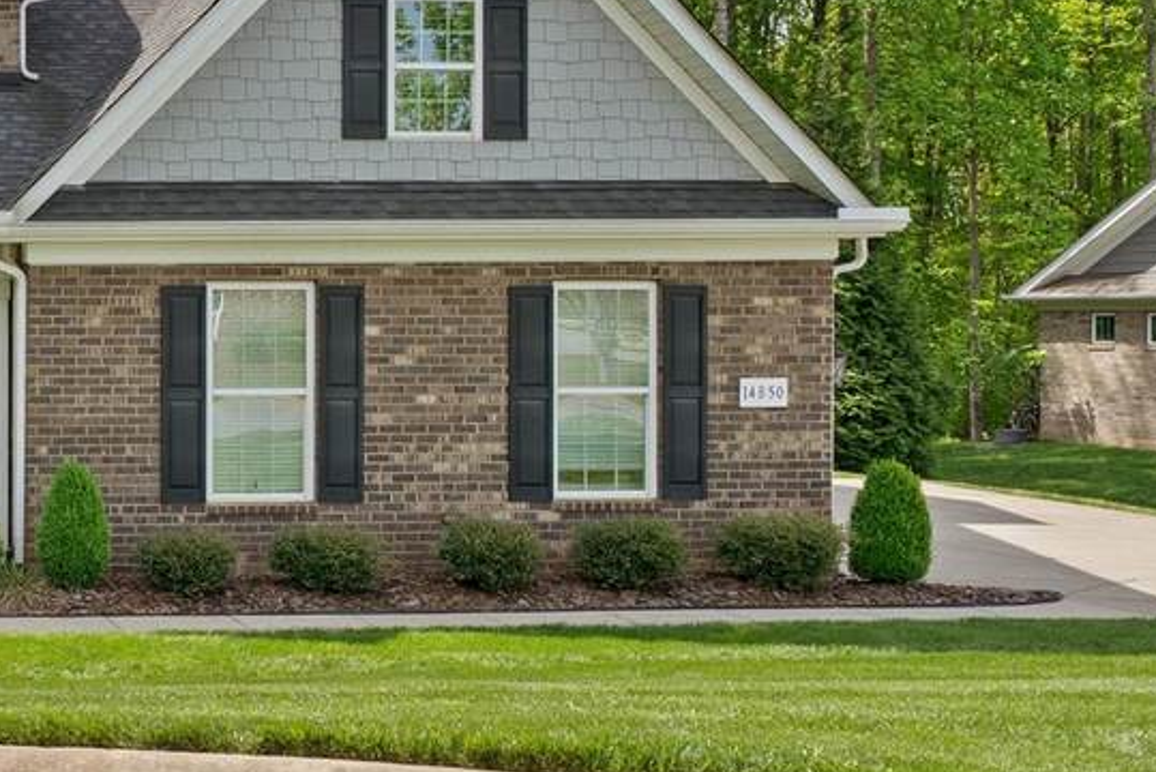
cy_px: 307
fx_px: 1831
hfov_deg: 30.8
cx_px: -154
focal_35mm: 57
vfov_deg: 23.8
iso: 100
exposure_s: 1/15
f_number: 10
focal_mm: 24
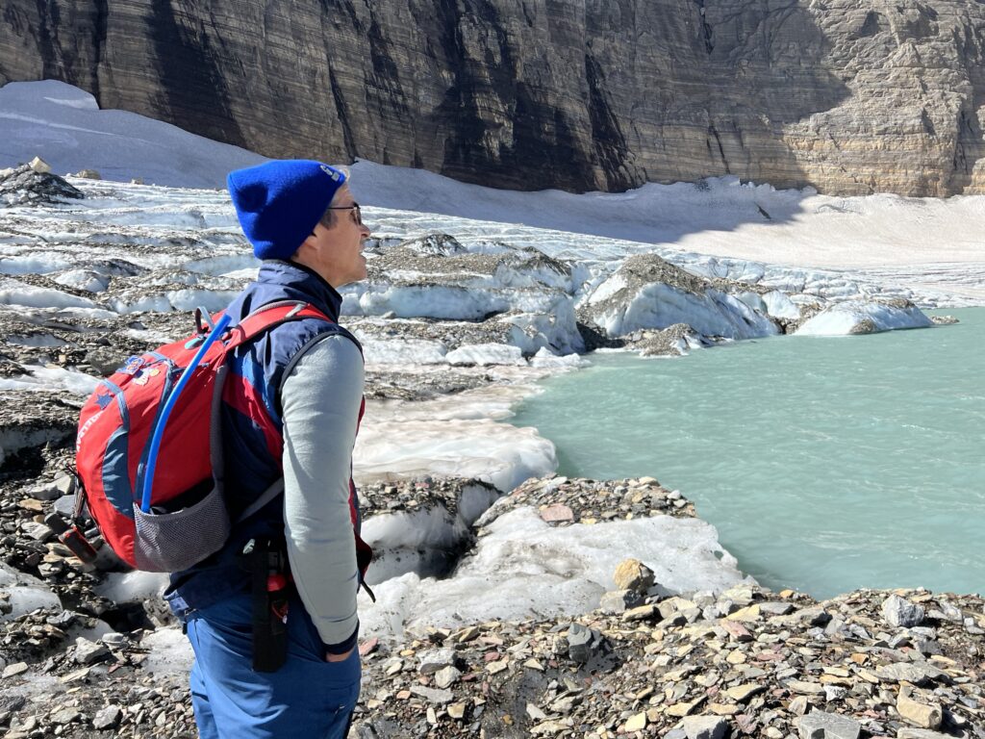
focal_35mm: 26
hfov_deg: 67.3
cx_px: 492
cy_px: 370
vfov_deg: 53.1
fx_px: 740
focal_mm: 5.7
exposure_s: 1/4115
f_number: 1.5
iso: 50
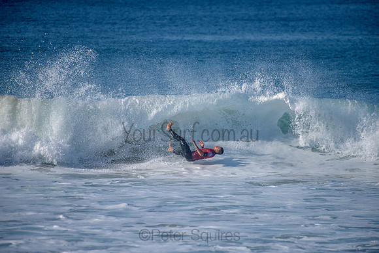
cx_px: 190
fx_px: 5265
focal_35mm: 500
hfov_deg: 4.1
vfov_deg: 2.8
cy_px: 126
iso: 180
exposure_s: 1/2000
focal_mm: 500
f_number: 5.6
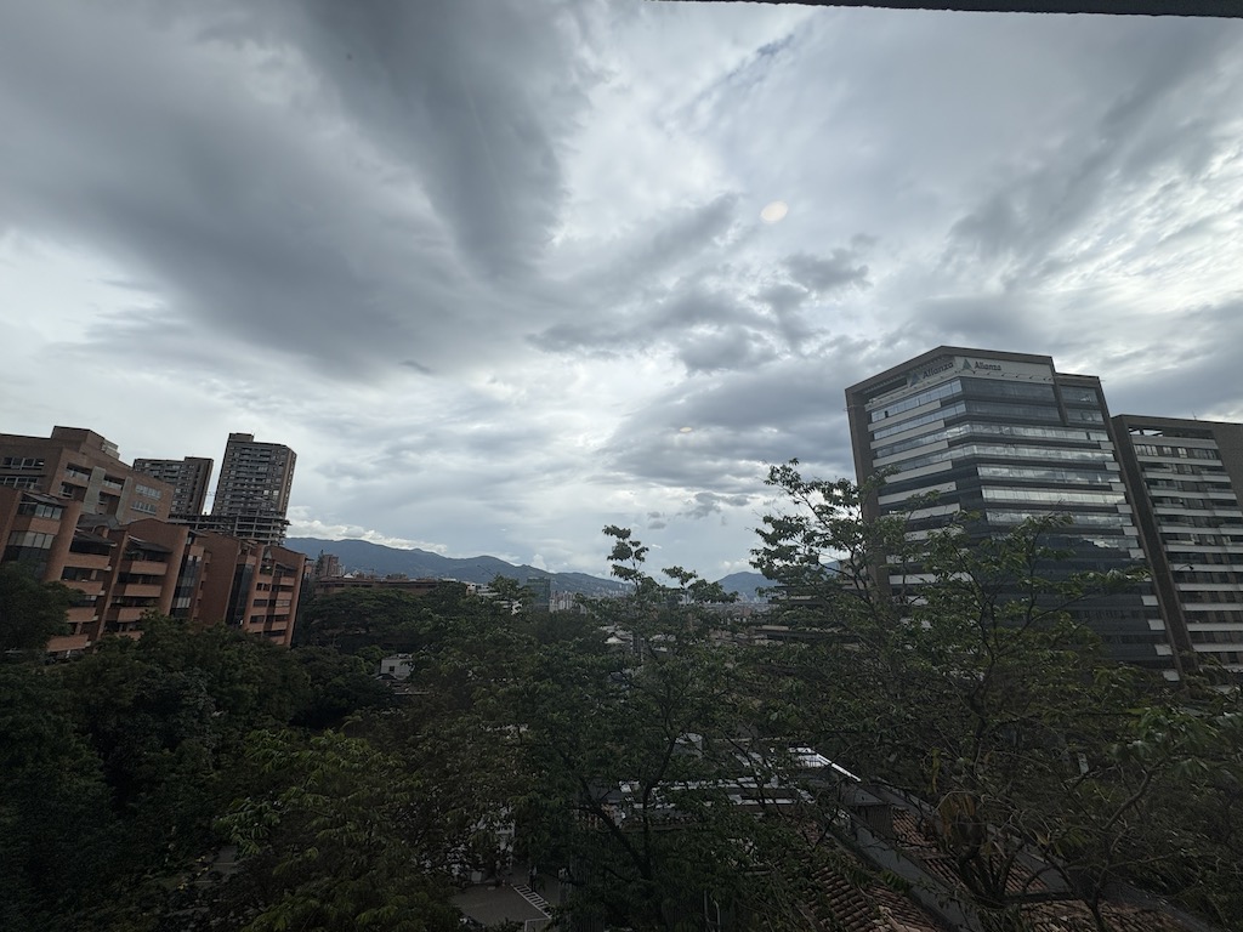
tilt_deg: +15.6
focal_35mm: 14
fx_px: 503
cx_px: 622
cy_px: 466
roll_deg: +0.3
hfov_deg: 102.1
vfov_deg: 85.7
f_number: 2.2
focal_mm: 2.22
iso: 50
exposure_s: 1/1236
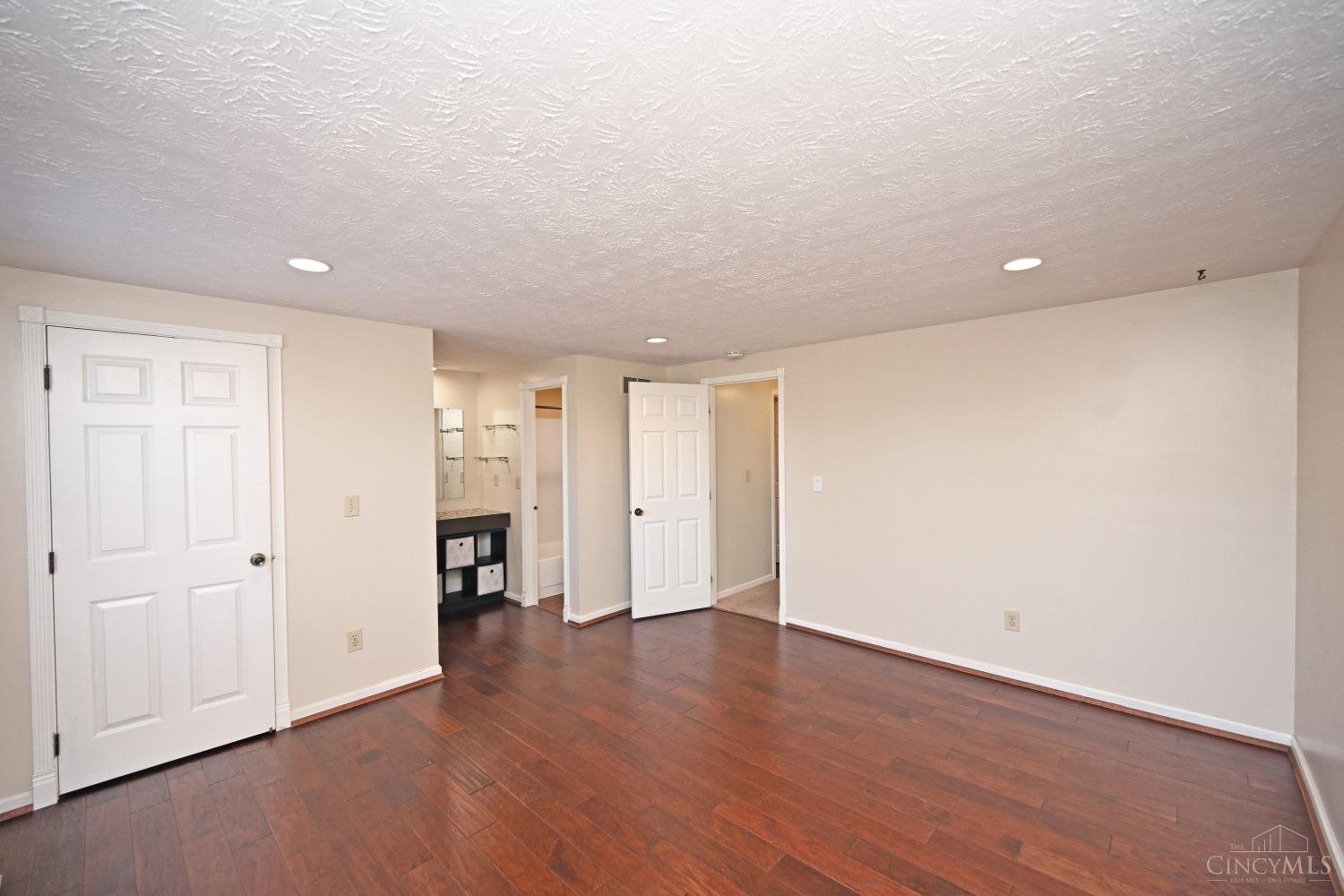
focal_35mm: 14
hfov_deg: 104.3
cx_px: 672
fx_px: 523
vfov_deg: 81.2
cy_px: 448
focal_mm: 14
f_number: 4
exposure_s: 1/60
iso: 360
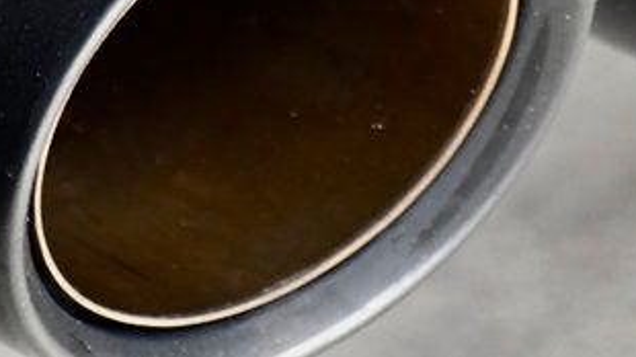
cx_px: 632
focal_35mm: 343
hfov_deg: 6.3
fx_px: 5781
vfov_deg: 3.5
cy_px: -340
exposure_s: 1/200
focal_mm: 66
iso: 2500
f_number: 5.6
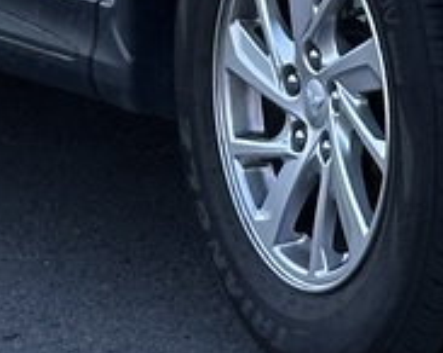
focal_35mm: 369
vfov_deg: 4.1
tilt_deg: -1.6
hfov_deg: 5.2
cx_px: 581
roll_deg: -0.5
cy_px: -503
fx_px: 4833
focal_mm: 6.86
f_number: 1.78
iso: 64
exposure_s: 1/1212
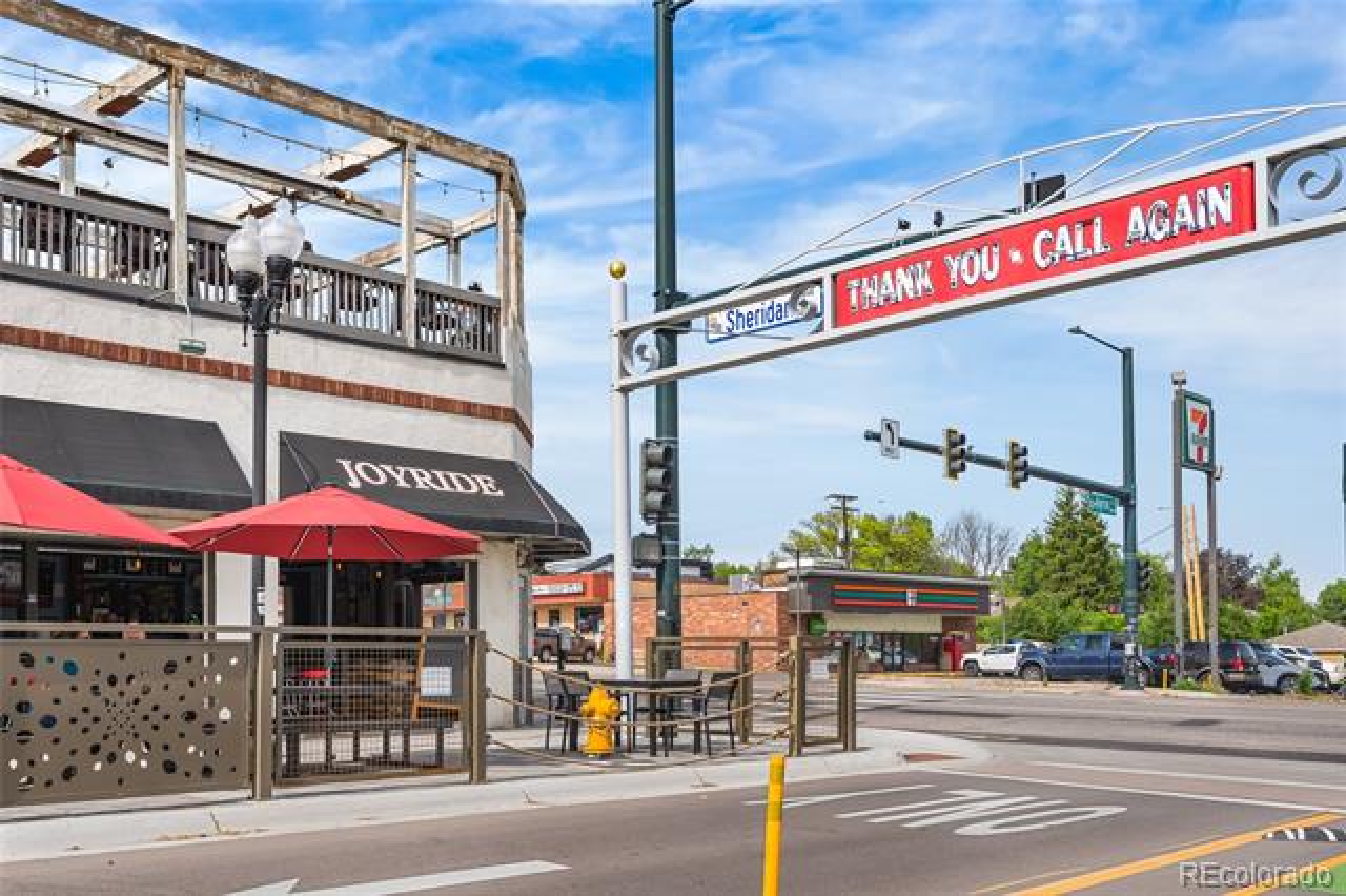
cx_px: 673
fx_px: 1308
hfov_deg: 54.5
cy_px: 448
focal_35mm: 35
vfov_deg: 37.8
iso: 160
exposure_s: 1/40
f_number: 8
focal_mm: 35
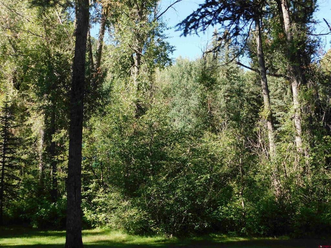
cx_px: 166
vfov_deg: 32.2
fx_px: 430
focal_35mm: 45
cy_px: 124
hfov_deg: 42.1
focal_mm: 8
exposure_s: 1/250
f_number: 3.7
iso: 125
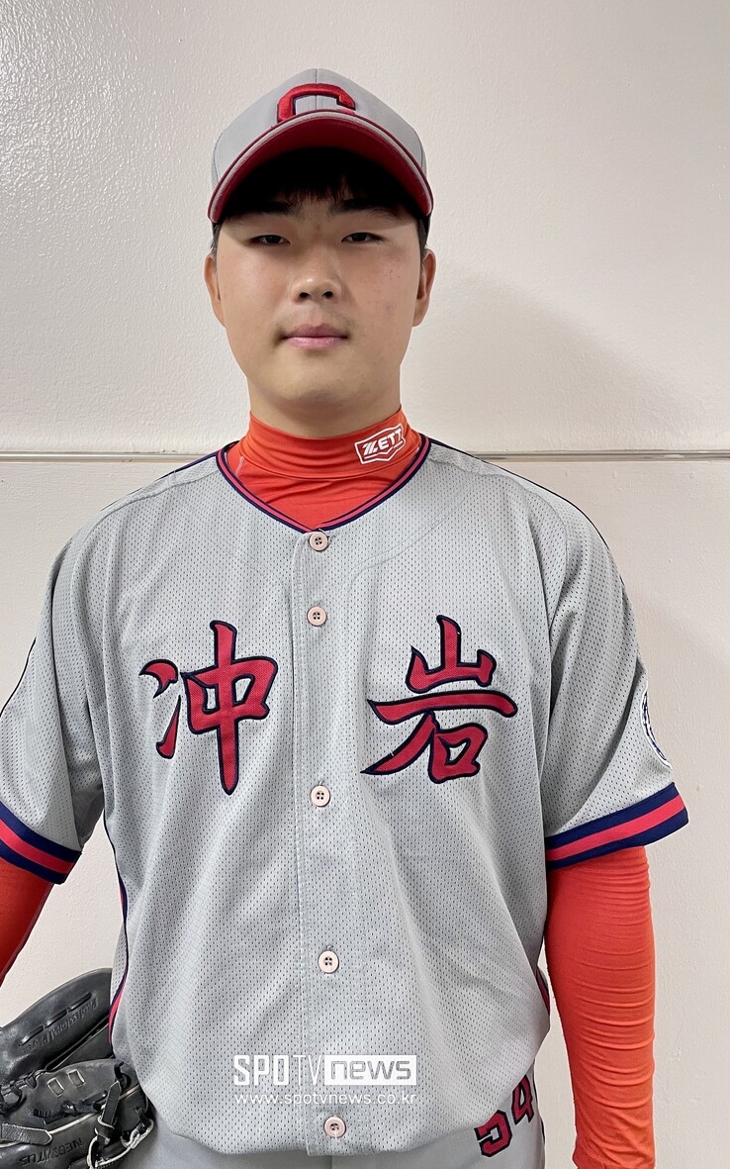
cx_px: 319
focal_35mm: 28
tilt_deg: -8.0
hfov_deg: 44.4
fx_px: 891
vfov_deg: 66.5
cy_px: 588
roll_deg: +0.0
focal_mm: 4.2
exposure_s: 1/60
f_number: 1.6
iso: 125
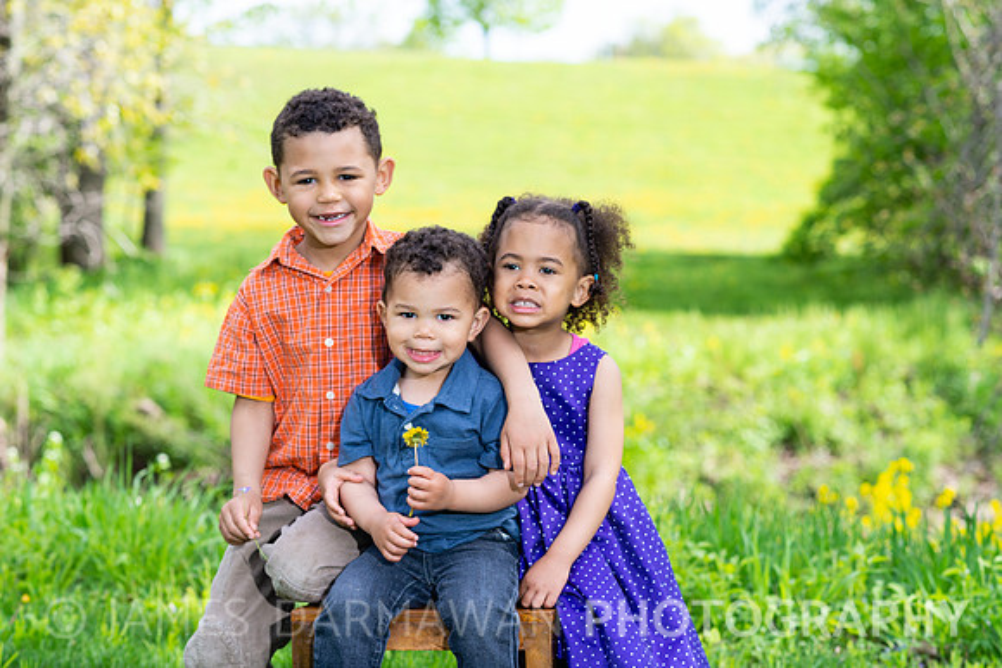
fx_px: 2366
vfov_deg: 16.1
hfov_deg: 23.9
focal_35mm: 85
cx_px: 501
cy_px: 334
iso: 100
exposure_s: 1/200
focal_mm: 85
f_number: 5
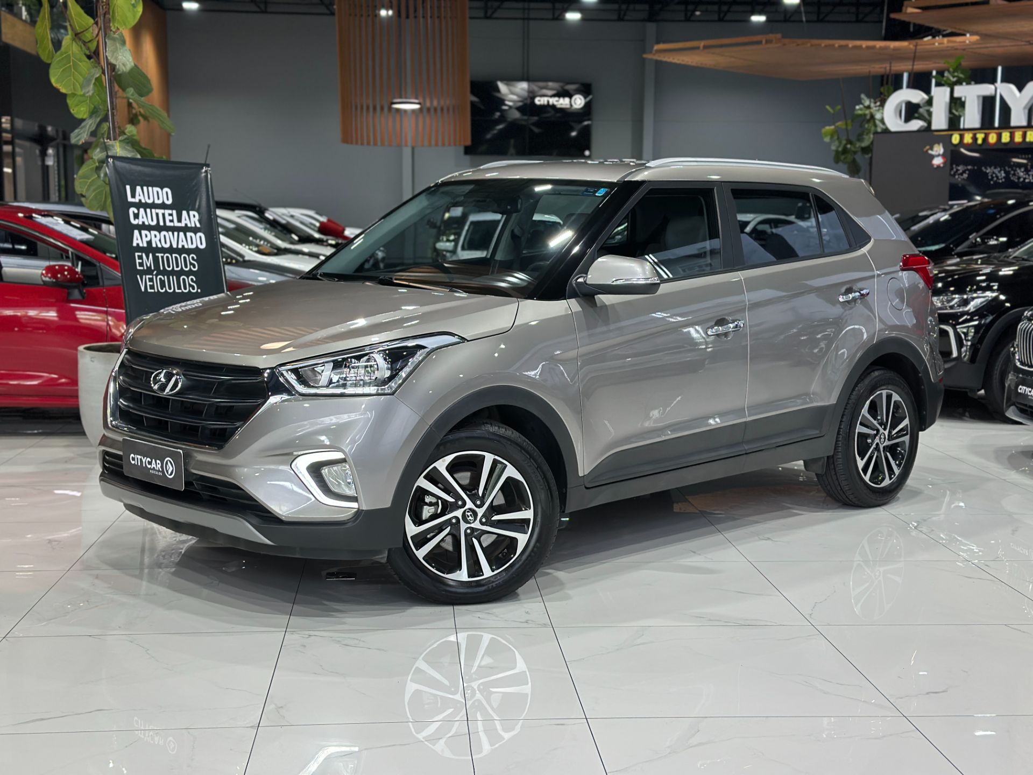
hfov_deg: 39.7
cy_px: 388
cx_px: 516
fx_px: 1432
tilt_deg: -7.3
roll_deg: -0.5
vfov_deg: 30.3
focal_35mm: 48
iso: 160
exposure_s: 1/120
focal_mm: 6.86
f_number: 1.78
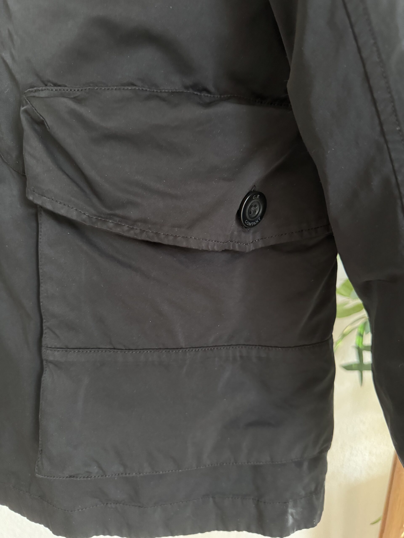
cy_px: 269
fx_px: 373
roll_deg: +0.9
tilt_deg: -10.5
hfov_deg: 56.8
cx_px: 202
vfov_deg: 71.6
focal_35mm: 24
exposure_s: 1/54
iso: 800
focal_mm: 6.76
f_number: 1.78
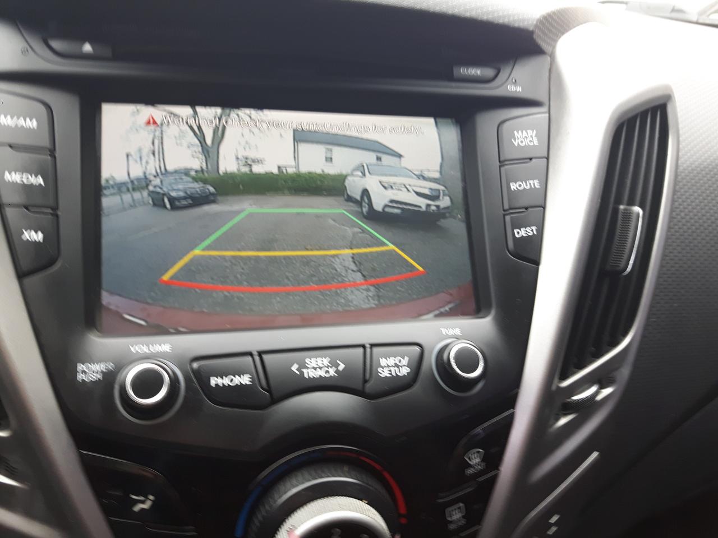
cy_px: 269
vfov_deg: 45.4
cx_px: 359
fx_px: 643
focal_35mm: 31
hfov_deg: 58.4
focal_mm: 3.7
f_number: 1.9
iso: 64
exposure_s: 1/33
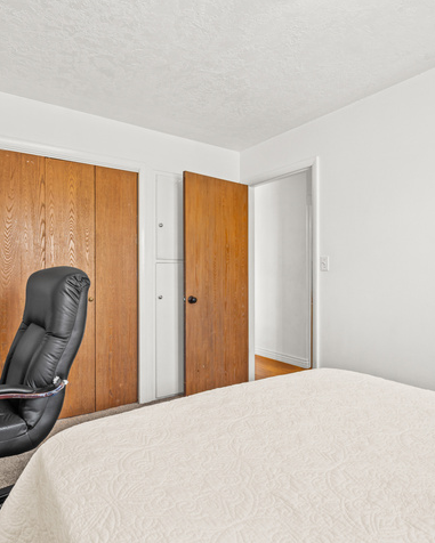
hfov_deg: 65.3
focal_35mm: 21
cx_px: 191
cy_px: 270
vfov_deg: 77.6
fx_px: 338
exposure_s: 1/1.67
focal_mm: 8
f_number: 5.6
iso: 200
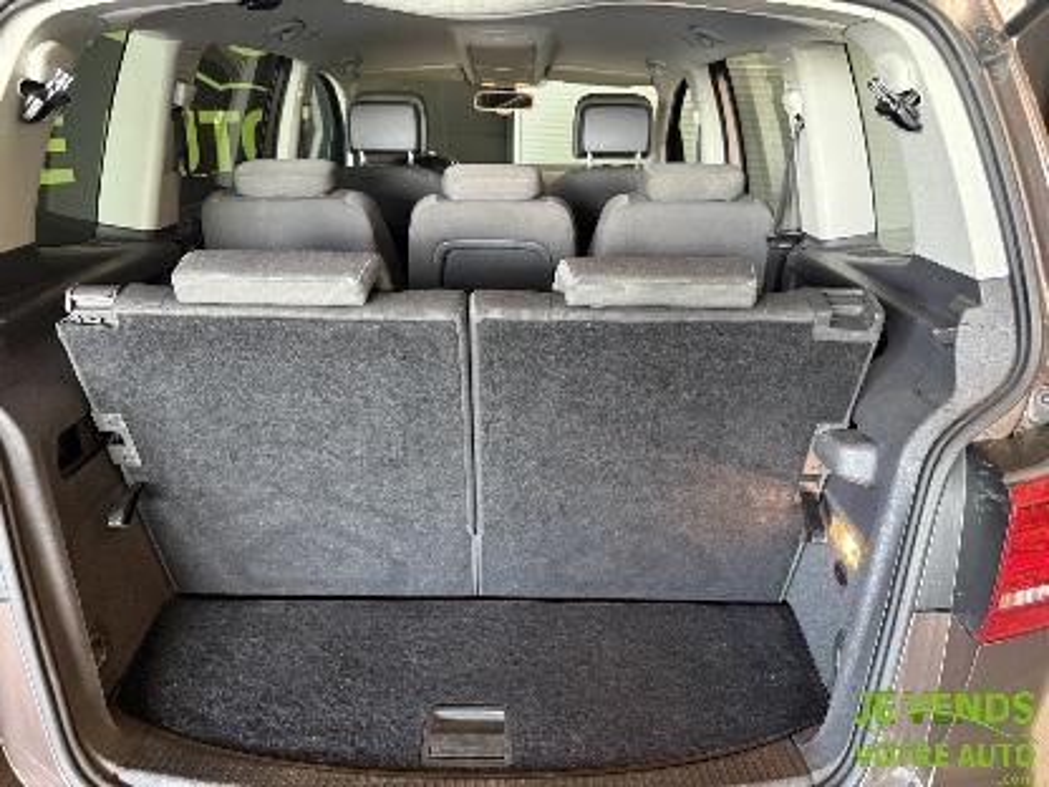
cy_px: 394
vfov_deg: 56.8
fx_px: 727
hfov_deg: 71.6
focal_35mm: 24
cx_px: 524
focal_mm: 6.76
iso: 640
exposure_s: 1/33
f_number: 1.78
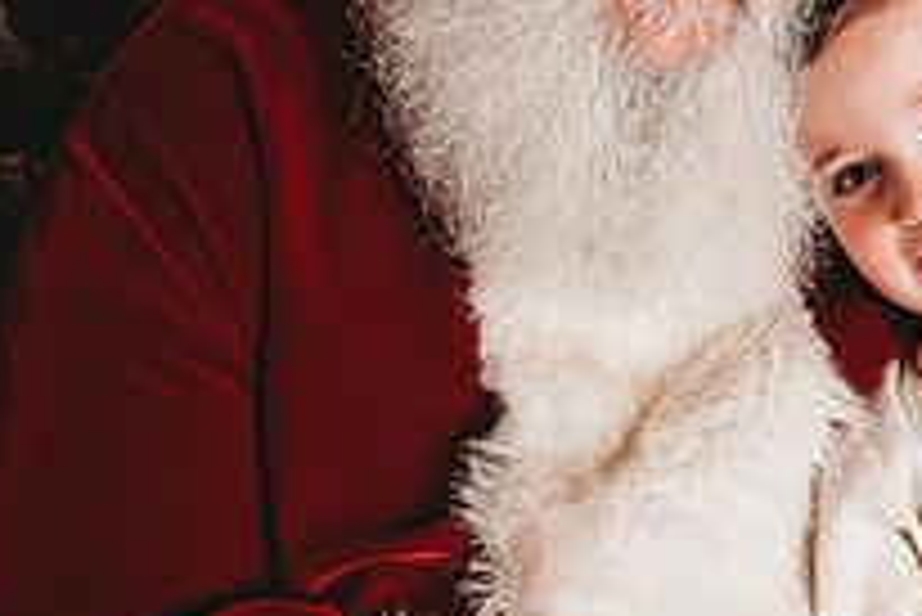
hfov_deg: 29.2
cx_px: 675
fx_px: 1743
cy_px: 79
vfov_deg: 19.7
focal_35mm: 68
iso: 100
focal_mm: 24
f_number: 3.2
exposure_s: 1/160
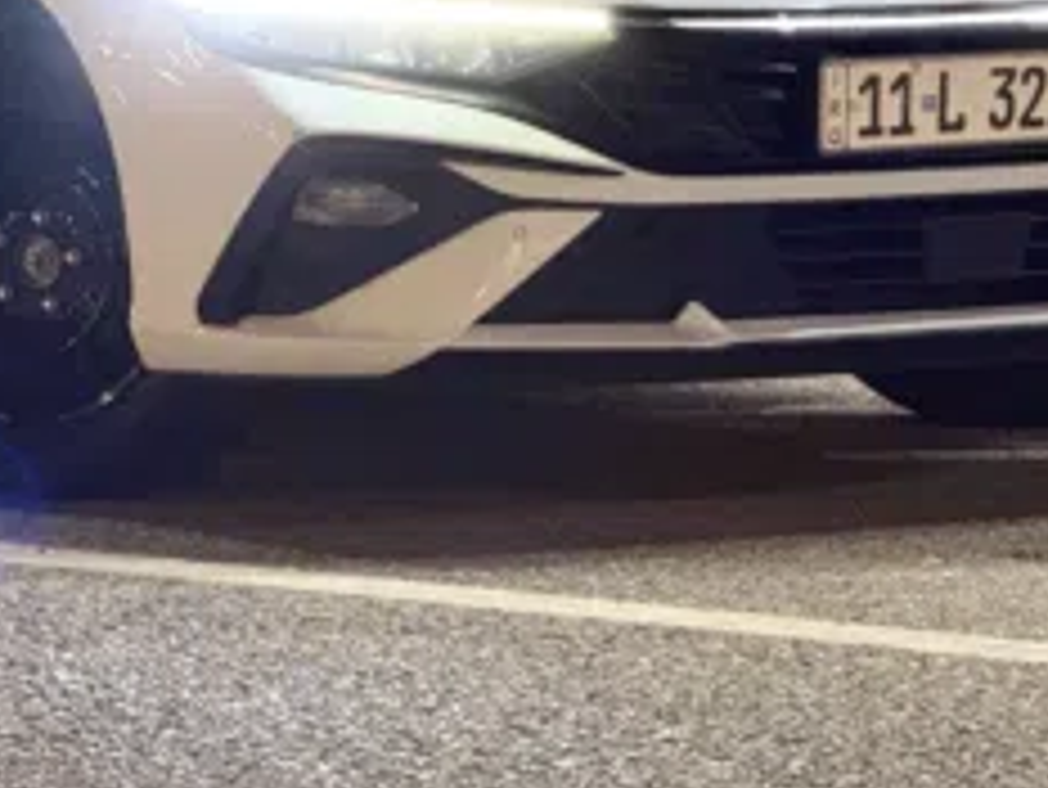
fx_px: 9996
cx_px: 112
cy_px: 194
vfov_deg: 4.5
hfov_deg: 6.0
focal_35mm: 330
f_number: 2.8
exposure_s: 1/33
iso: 800
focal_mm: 15.66
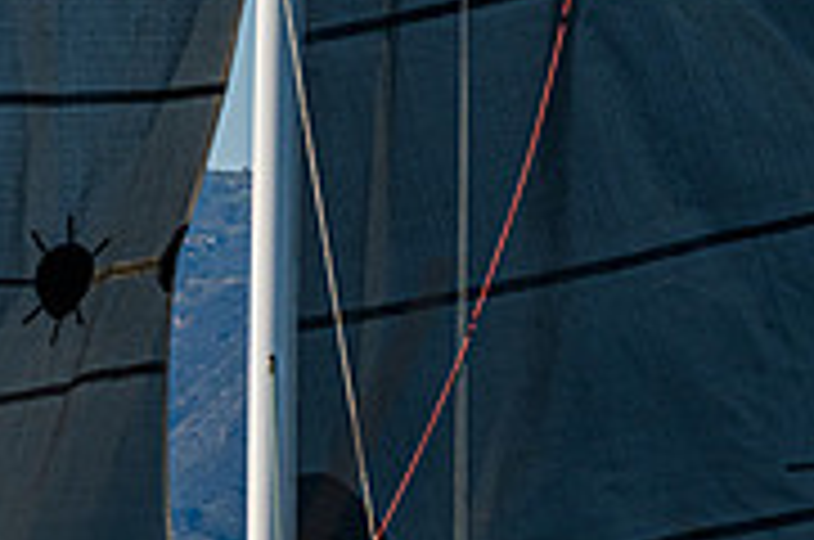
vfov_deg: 1.7
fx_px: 18350
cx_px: 499
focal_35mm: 813
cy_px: 878
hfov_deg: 2.5
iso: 400
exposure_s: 1/3200
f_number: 8
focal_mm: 220
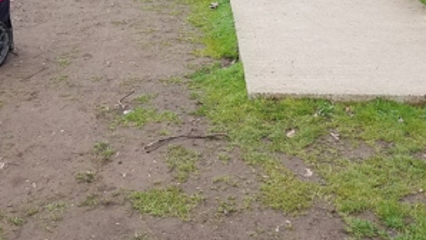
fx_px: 644
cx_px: 170
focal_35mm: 57
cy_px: -10
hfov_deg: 36.5
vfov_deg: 20.3
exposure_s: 1/428
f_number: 1.7
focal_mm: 4.2
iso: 40
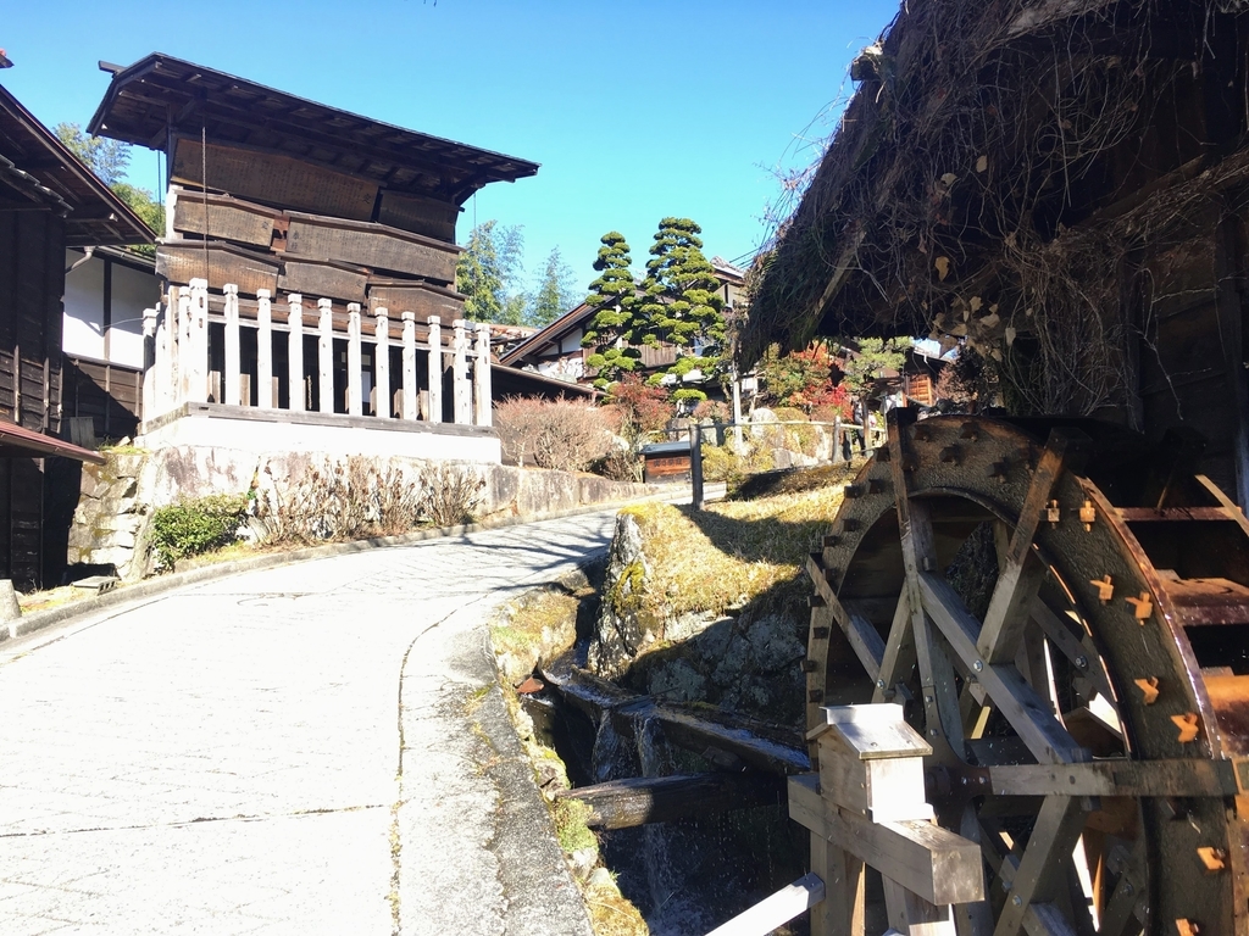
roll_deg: +1.2
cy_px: 468
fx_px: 1046
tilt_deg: +6.2
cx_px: 624
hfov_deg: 61.7
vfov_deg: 48.2
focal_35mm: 29
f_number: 2.2
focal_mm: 4.15
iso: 25
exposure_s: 1/300
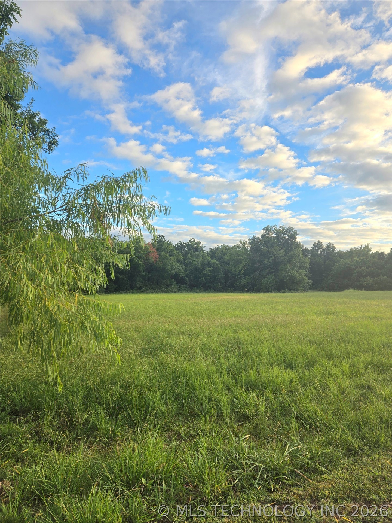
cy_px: 262
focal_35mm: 23
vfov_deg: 73.9
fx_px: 347
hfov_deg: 58.9
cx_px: 196
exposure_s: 1/769
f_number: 1.8
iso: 25
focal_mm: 5.4
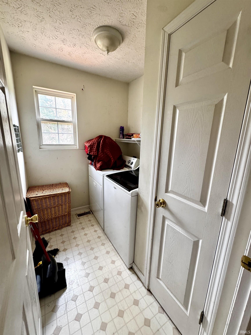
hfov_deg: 85.7
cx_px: 126
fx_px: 135
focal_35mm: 14
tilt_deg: -13.5
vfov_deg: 102.1
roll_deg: -0.7
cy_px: 168
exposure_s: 1/120
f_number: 2.2
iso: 250
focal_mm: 2.22
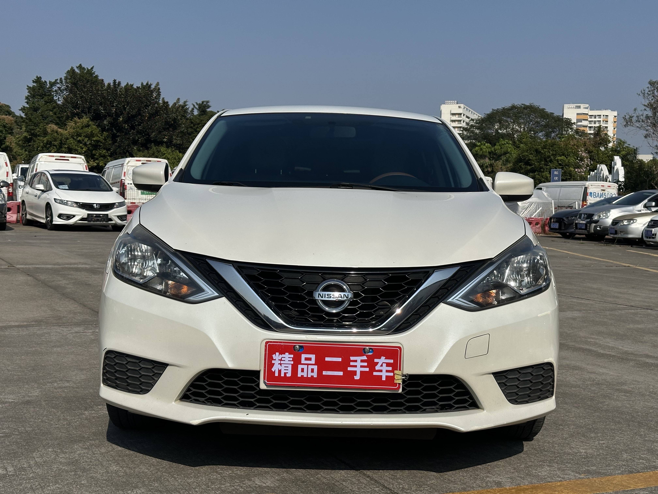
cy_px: 247
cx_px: 329
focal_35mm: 48
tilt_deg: -3.5
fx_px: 912
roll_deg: -1.6
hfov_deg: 39.7
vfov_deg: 30.3
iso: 64
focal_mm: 6.86
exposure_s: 1/10870
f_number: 1.78
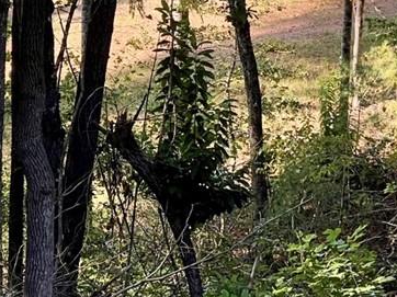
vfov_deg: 6.8
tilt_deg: -2.9
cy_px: -1
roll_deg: -1.6
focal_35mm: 218
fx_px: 2499
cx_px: 253
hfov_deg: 9.1
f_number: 2.8
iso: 32
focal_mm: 9
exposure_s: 1/148
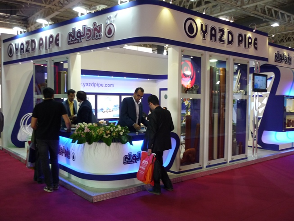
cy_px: 110
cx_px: 147
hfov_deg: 55.3
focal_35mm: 33
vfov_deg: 43.0
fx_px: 280
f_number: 2.8
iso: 250
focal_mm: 5.5
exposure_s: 1/30
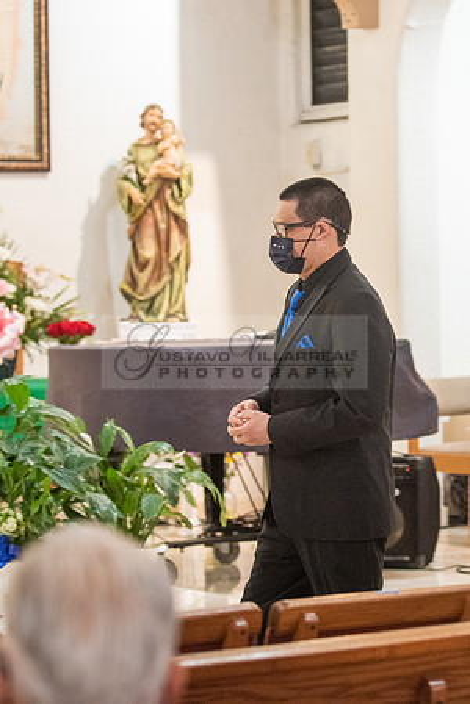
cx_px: 428
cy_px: 277
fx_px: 2491
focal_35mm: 127
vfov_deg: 16.1
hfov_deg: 10.7
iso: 2000
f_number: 2.8
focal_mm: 70
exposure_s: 1/160
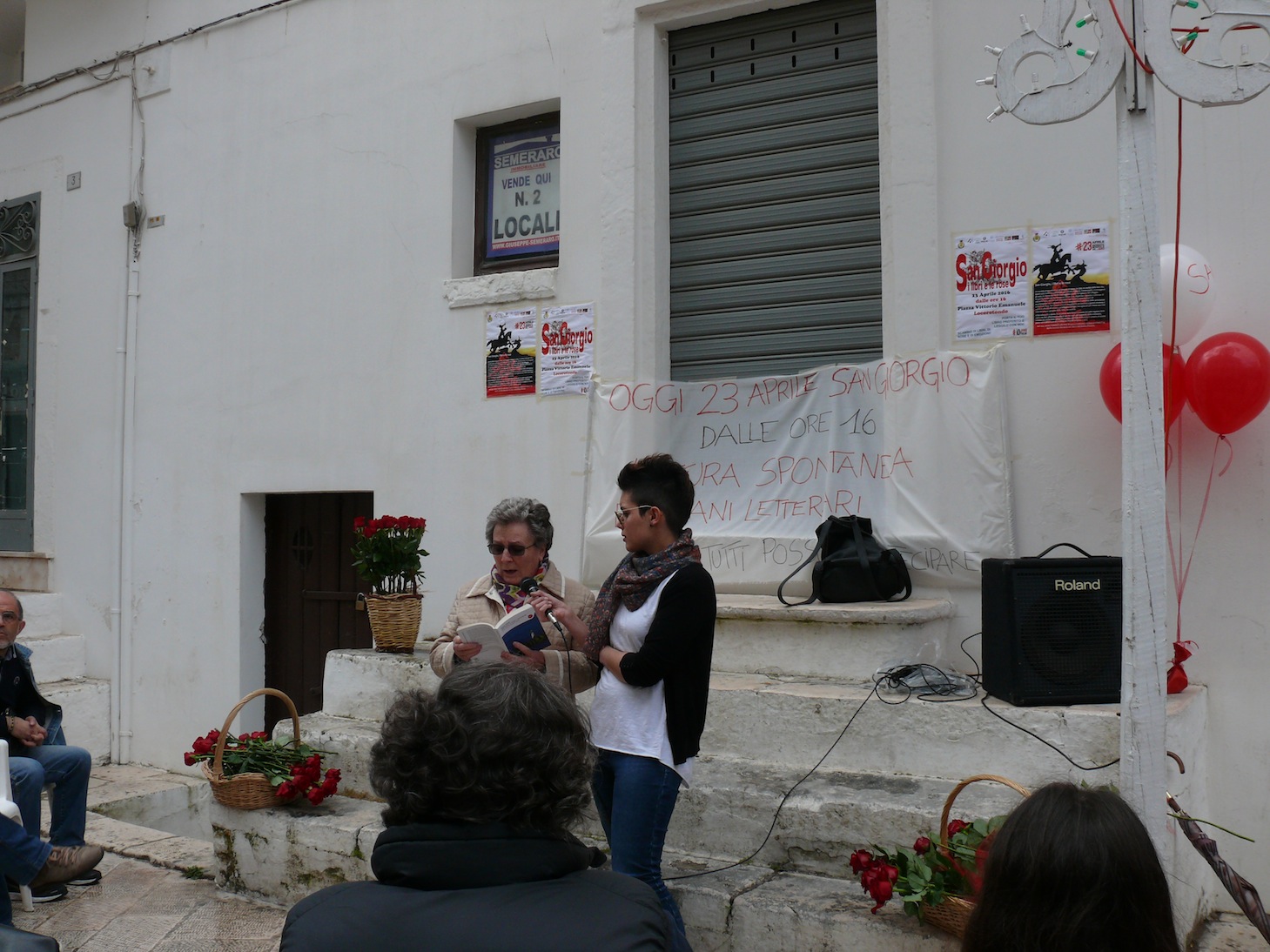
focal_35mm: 35
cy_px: 476
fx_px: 1284
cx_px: 635
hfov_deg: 52.6
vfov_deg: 40.7
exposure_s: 1/200
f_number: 5
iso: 100
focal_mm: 7.4
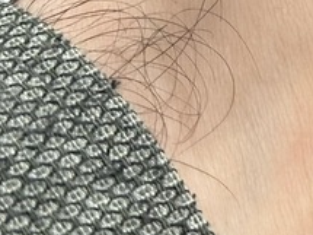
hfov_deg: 6.5
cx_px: 798
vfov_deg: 5.0
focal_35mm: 286
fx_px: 2585
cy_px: -350
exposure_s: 1/903
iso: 64
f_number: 1.78
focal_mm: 6.86
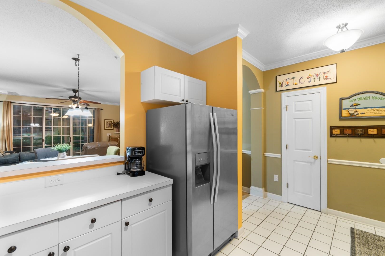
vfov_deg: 77.3
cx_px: 192
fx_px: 160
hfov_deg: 100.4
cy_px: 128
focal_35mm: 15
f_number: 4.5
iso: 100
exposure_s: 1/3
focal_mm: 10
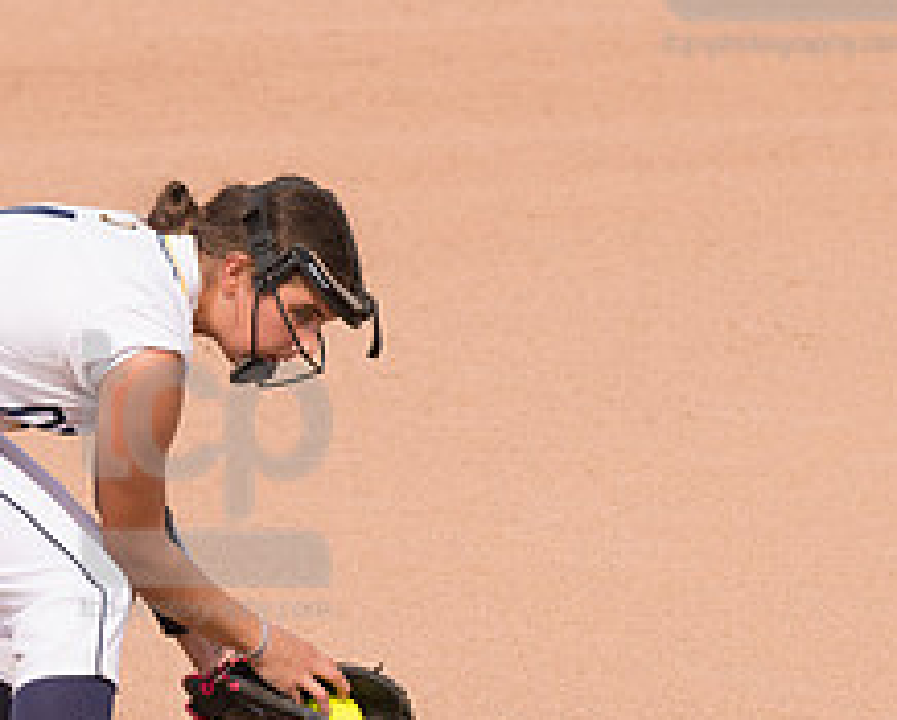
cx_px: 206
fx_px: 10128
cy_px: 477
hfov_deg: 5.1
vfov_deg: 4.1
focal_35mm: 381
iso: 320
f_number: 5.6
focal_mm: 102
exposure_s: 1/1600
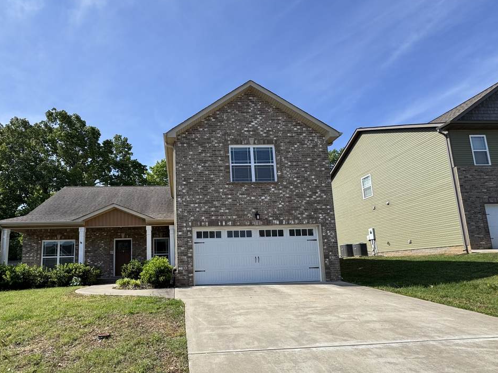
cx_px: 192
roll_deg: +1.9
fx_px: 273
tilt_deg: +7.8
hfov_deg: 83.3
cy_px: 230
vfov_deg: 67.8
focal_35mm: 19
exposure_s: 1/1256
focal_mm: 2.22
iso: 40
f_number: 2.2
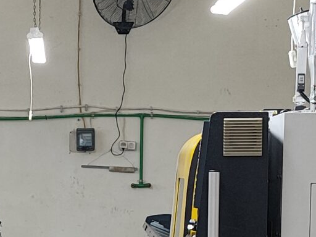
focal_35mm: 120
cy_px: 238
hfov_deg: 16.2
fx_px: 1095
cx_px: 45
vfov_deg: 12.2
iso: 649
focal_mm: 5.89
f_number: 1.89
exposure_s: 1/100
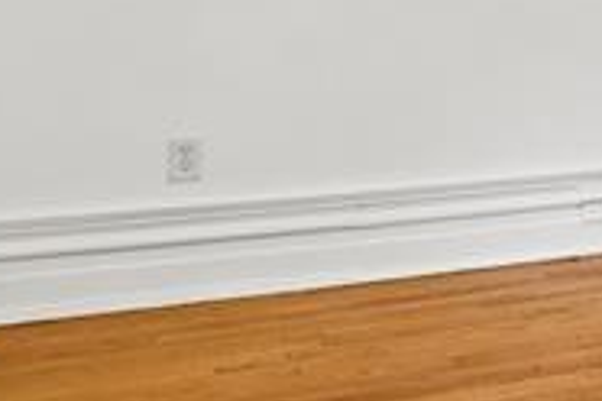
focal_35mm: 88
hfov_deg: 17.1
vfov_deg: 15.0
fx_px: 1471
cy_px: -74
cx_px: 1198
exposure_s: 1/30
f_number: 8
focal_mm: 16
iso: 250
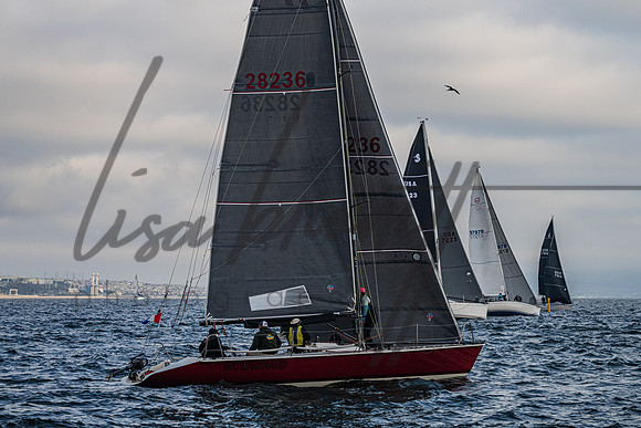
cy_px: 193
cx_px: 349
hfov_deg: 15.2
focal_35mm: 135
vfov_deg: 10.1
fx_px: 2409
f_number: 5.6
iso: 400
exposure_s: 1/2000
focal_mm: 105
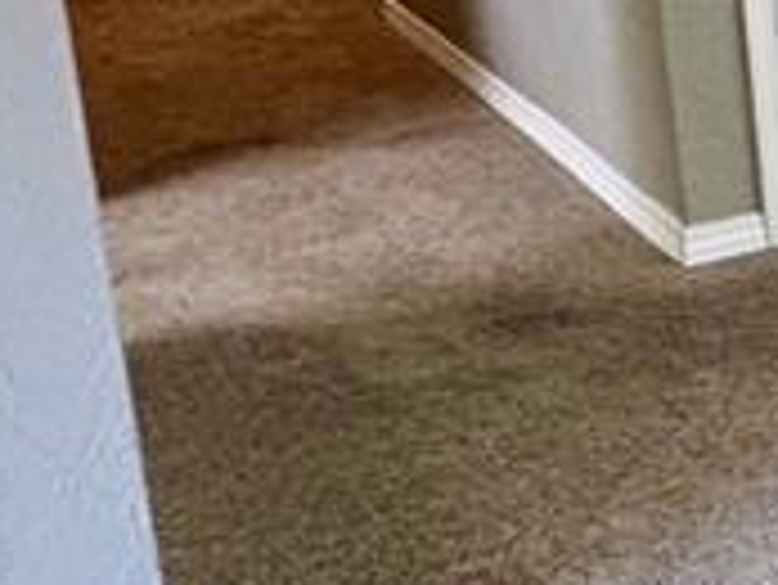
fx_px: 1867
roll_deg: -0.6
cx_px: 1740
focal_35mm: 83
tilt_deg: -11.0
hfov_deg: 15.7
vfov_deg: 17.2
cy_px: -72
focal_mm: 2.22
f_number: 2.2
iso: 250
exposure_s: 1/120
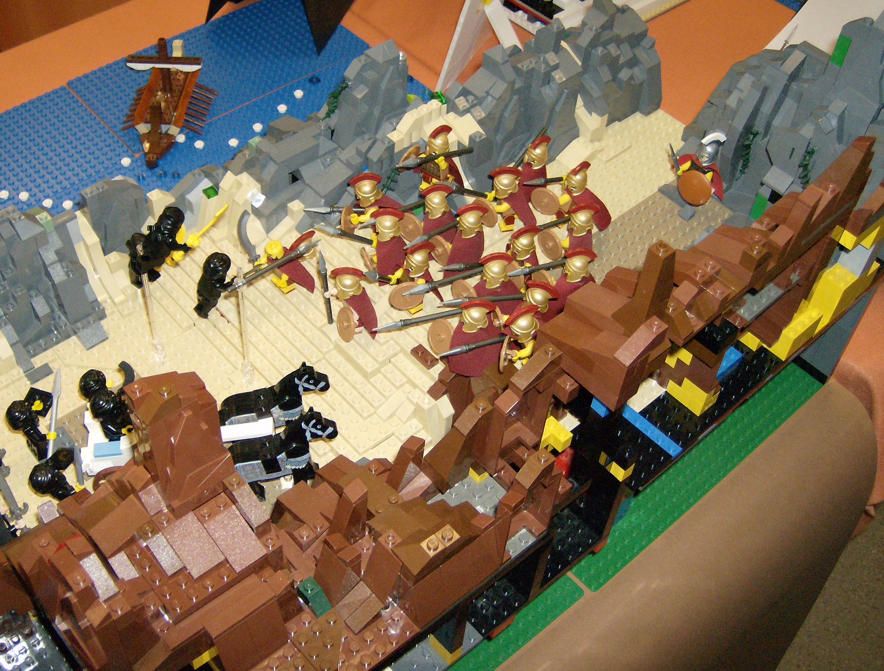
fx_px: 1052
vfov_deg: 35.4
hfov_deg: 45.5
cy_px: 300
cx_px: 386
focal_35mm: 41
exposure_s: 1/60
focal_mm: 6
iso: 200
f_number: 2.8
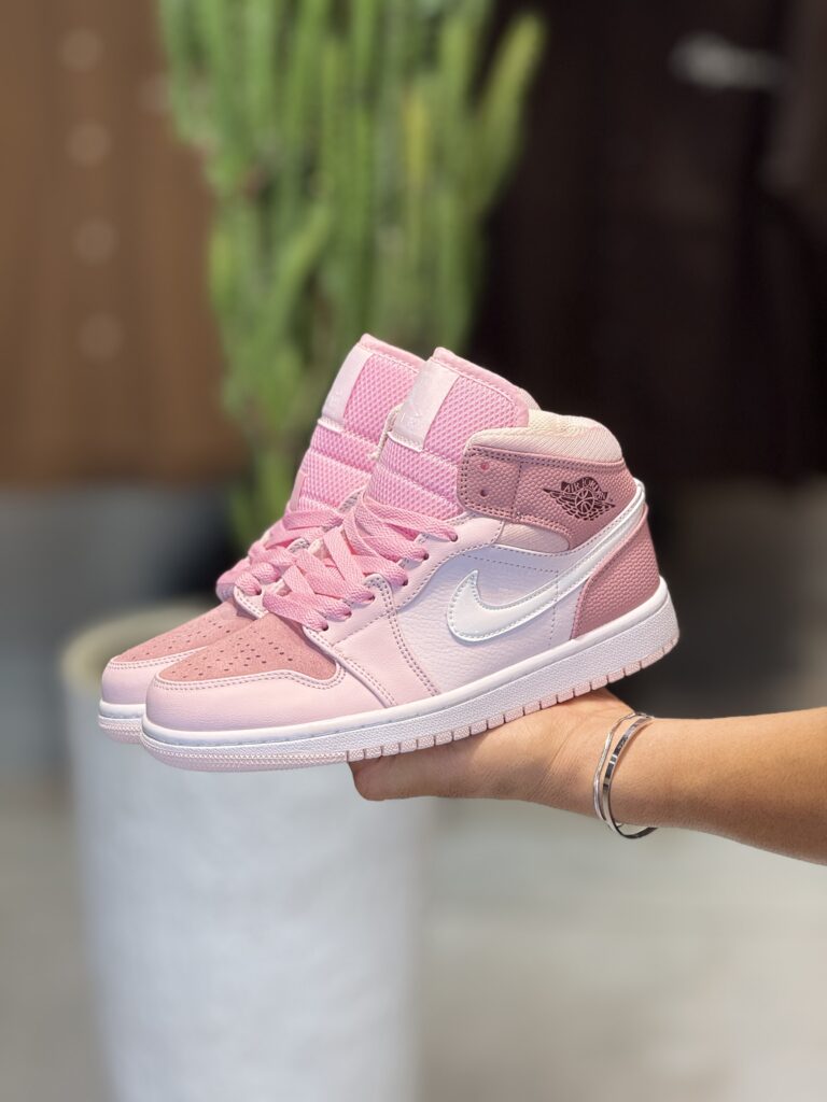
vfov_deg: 16.4
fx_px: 3823
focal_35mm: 120
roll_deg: -1.1
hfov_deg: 12.3
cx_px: 414
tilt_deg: -16.2
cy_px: 551
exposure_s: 1/100
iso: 64
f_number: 2.8
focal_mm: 15.66
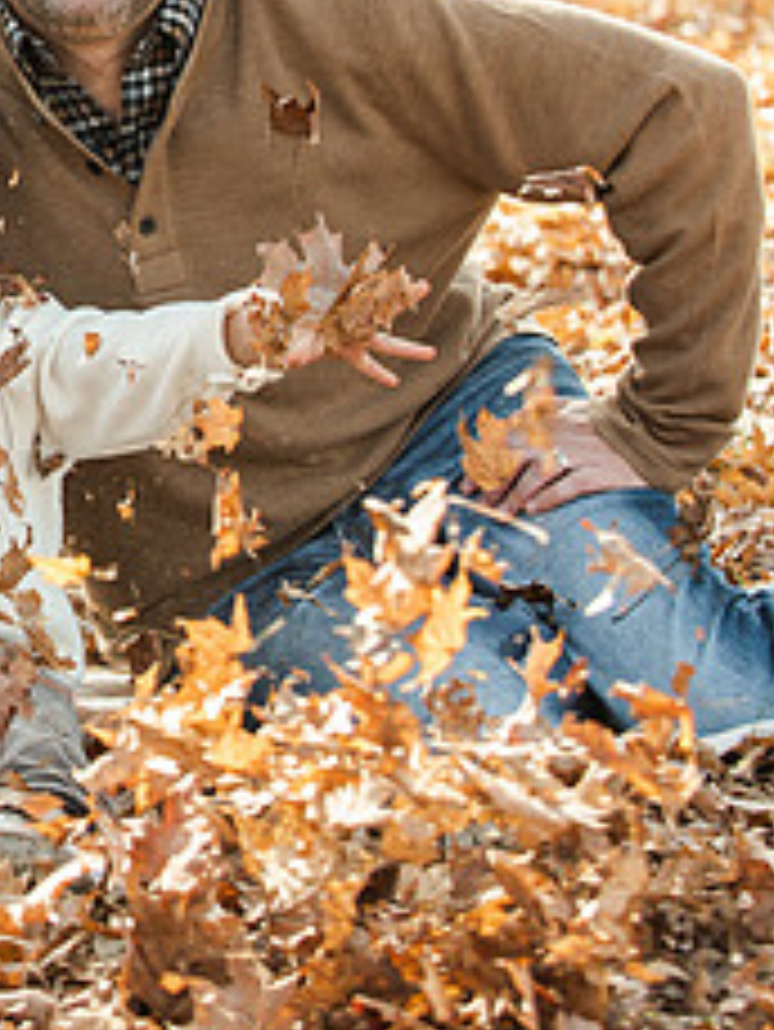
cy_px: 184
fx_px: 5600
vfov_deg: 10.5
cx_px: -378
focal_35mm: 188
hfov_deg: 7.8
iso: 800
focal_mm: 70
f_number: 4.5
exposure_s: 1/1000
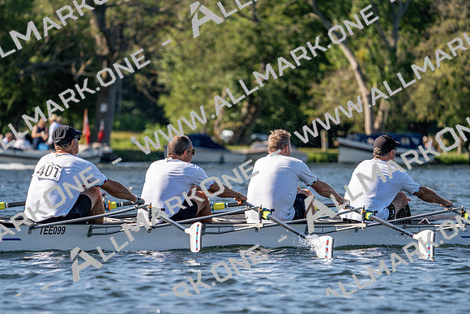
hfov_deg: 6.9
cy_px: 157
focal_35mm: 298
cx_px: 235
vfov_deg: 4.6
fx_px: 3891
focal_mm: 298
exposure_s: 1/1600
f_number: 5.6
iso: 320
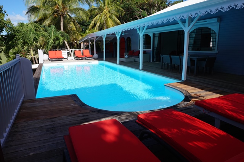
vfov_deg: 53.1
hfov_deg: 73.8
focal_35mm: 24
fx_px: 163
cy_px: 81
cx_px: 122
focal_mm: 16
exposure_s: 1/100
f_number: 14
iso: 100
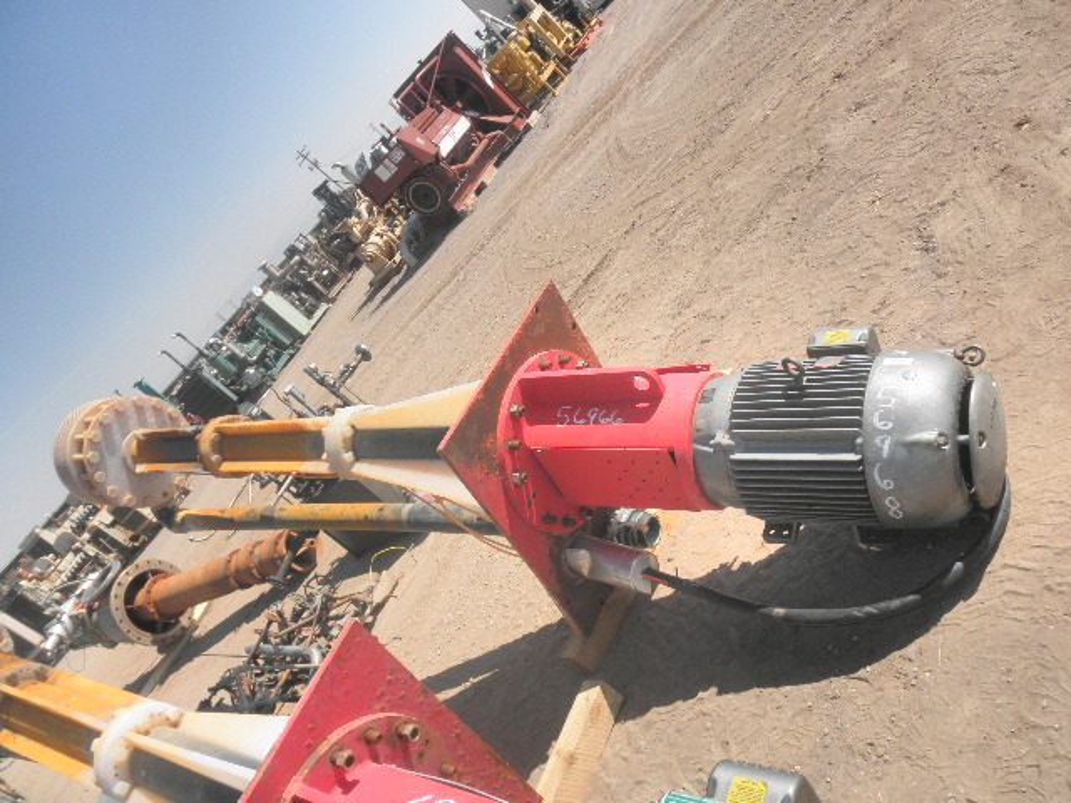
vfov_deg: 49.7
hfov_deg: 63.4
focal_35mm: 28
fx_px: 866
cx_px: 536
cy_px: 402
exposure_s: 1/125
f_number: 8.5
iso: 64
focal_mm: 5
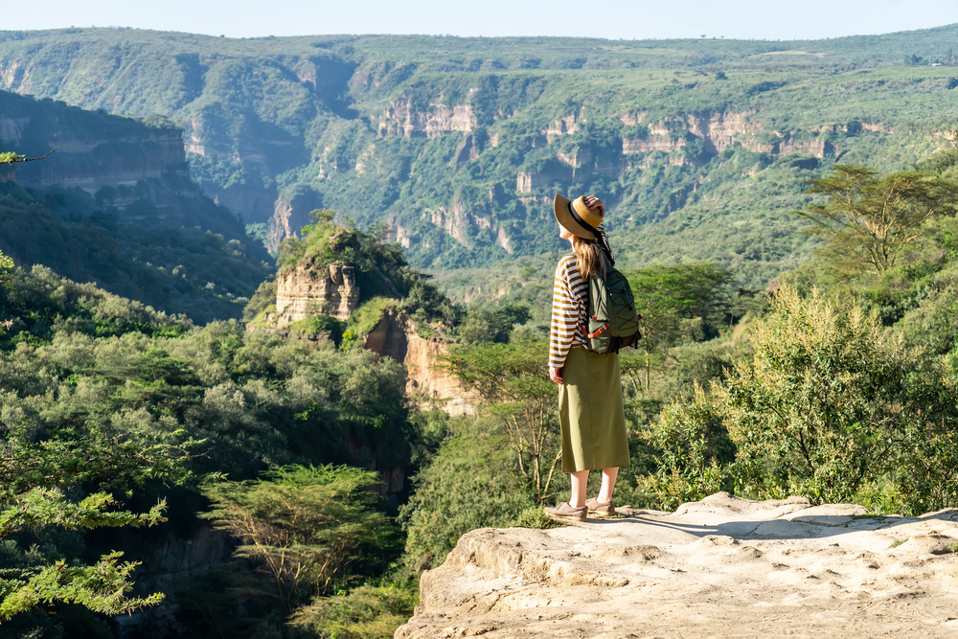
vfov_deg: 13.0
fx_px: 2794
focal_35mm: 105
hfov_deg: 19.5
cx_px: 479
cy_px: 320
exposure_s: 1/160
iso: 100
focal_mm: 70
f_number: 7.1
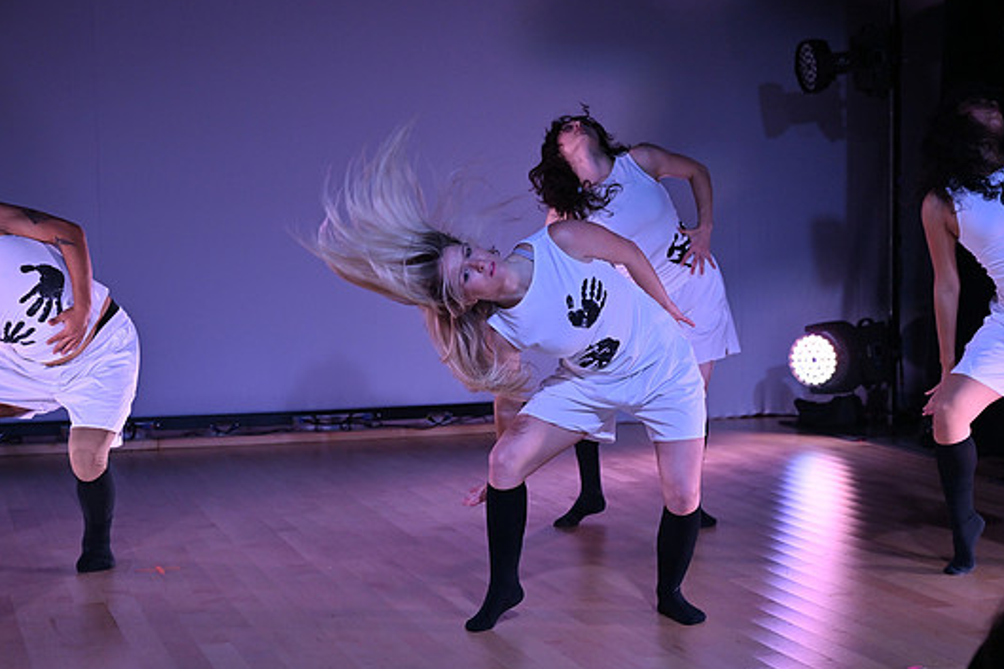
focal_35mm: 70
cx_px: 502
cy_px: 311
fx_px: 1952
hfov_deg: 28.9
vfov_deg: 19.4
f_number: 2.8
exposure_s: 1/500
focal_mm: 43
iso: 160
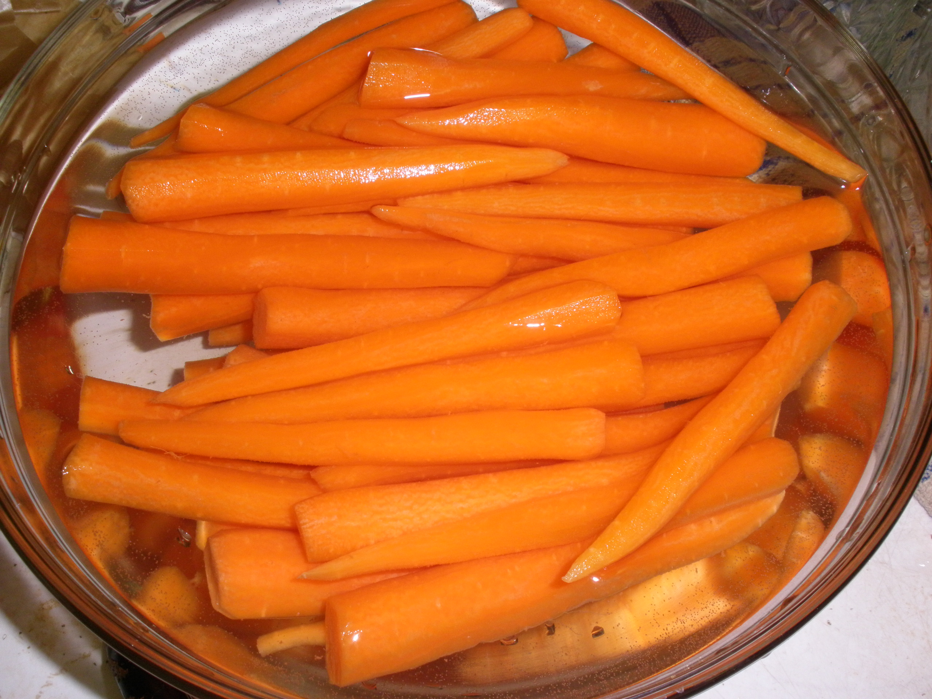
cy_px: 350
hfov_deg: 51.4
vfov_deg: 39.7
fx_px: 969
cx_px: 466
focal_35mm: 36
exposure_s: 1/30
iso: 160
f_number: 5.6
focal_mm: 6.3
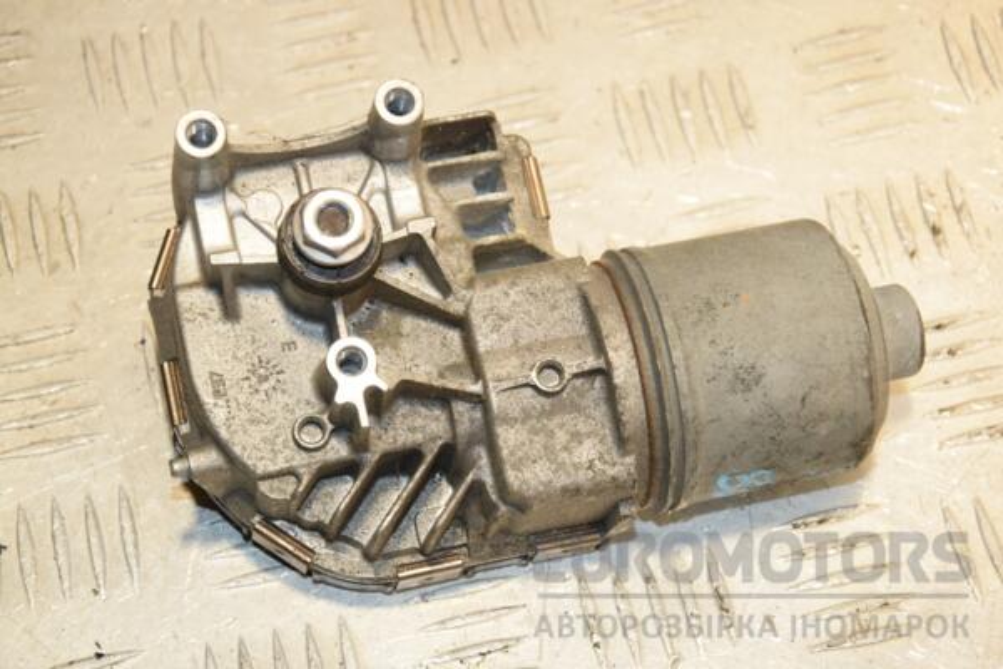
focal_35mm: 93
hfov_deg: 21.9
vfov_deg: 14.7
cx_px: 502
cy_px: 334
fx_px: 2591
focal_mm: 62
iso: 800
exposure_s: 1/200
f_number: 7.1
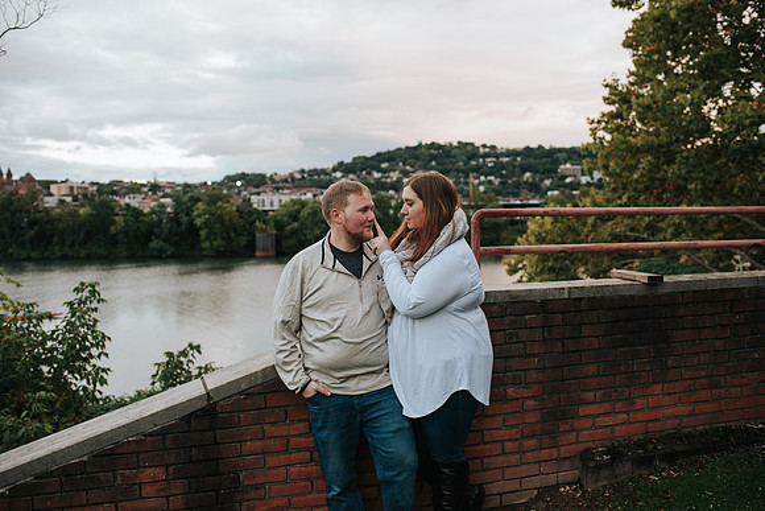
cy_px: 253
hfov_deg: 53.4
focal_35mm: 36
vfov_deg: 37.1
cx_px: 383
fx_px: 761
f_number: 3.2
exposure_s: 1/640
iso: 900
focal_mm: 35
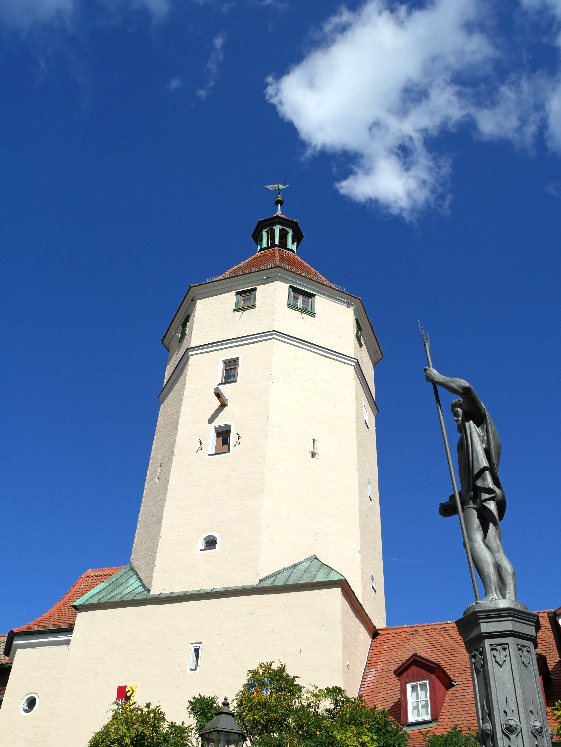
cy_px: 374
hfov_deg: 37.7
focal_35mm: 38
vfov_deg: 49.0
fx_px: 821
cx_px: 280
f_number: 10
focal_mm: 19
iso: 200
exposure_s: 1/640
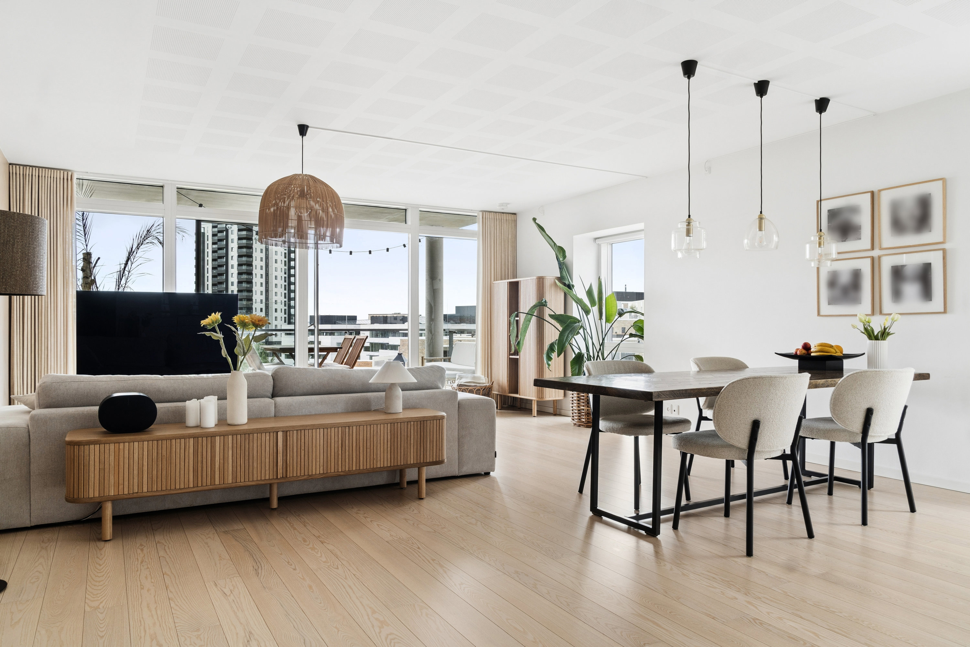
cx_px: 485
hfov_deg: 73.7
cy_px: 324
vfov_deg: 53.1
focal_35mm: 24
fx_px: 647
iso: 200
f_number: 8
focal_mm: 16
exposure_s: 1/30
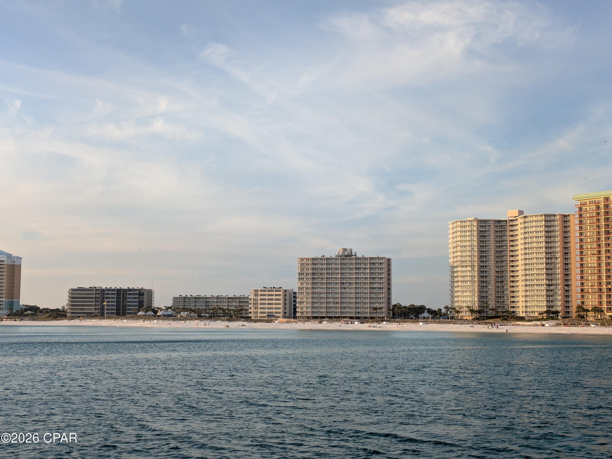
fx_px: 902
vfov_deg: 28.6
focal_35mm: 51
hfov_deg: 37.5
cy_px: 230
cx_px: 306
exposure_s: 1/1029
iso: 64
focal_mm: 5.43
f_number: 1.89
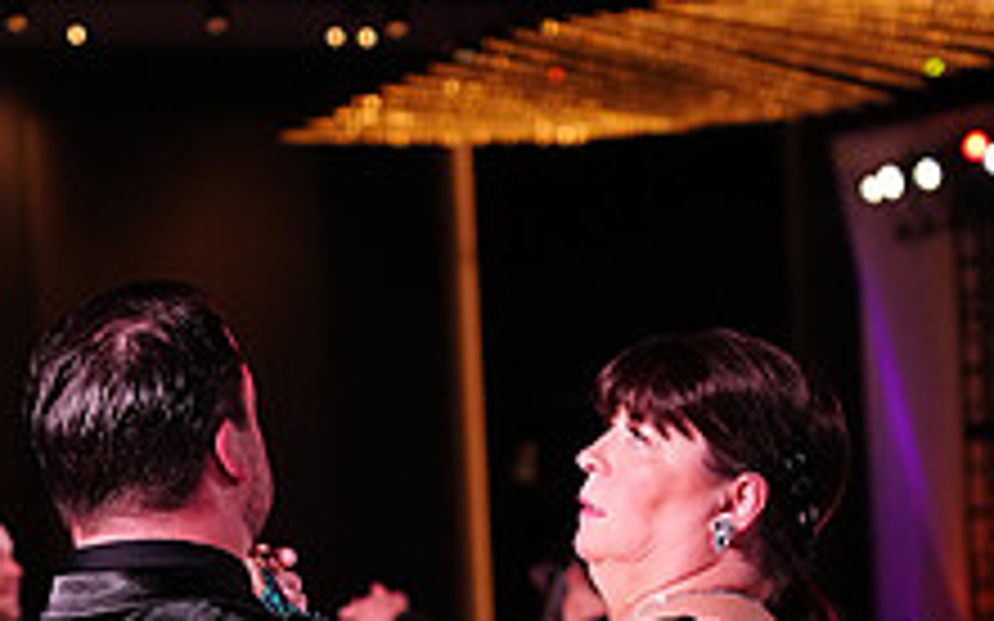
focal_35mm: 201
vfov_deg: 6.4
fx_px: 5444
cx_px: 479
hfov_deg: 10.4
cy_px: 1089
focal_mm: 75
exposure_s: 1/500
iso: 3200
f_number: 4
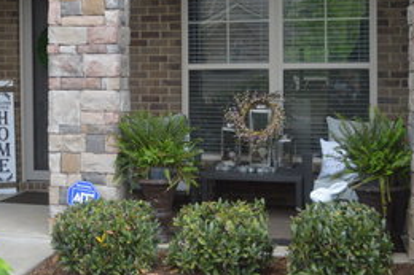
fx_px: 701
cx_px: 107
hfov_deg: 32.3
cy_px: 77
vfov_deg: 22.1
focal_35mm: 61
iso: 3200
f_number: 4
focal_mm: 22
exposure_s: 1/4000
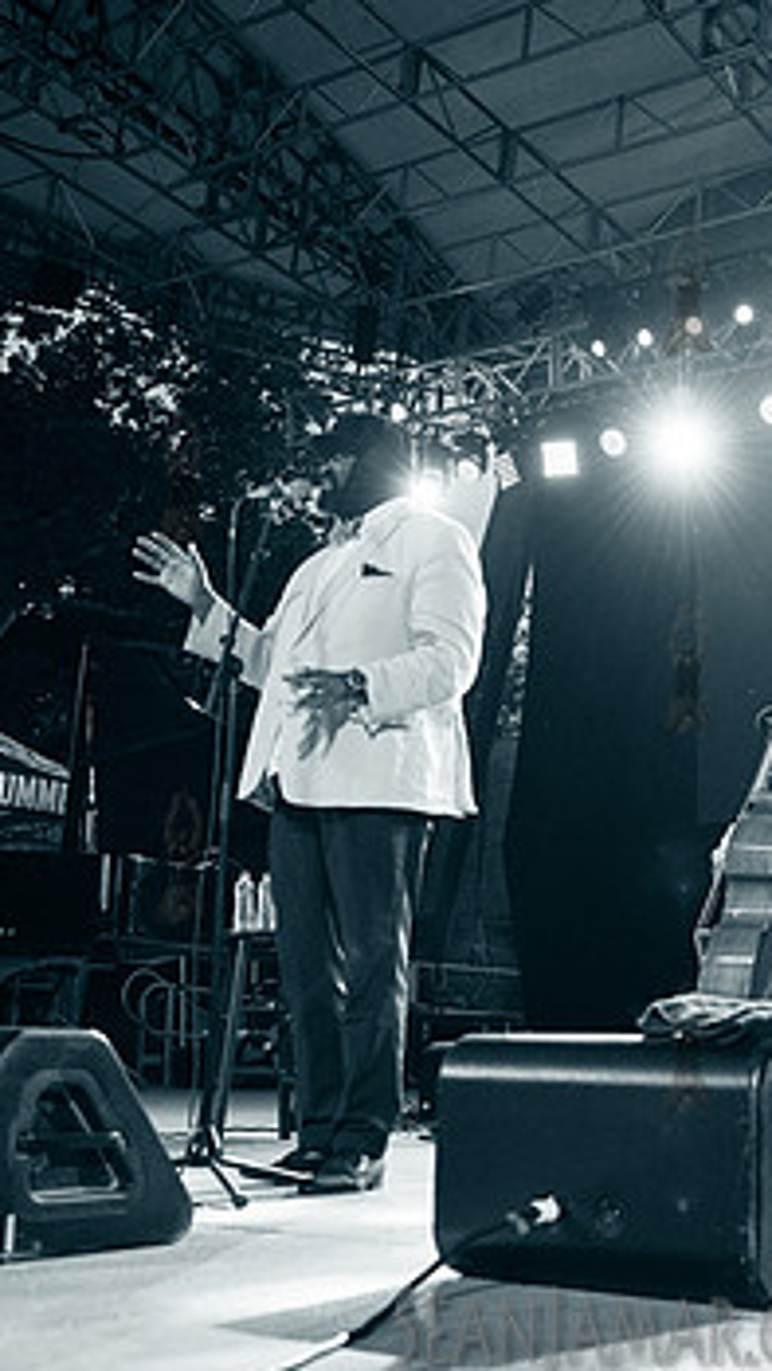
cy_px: 664
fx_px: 1782
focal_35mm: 49
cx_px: 686
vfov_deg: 42.1
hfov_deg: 23.8
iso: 2000
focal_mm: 27
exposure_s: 1/500
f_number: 3.2
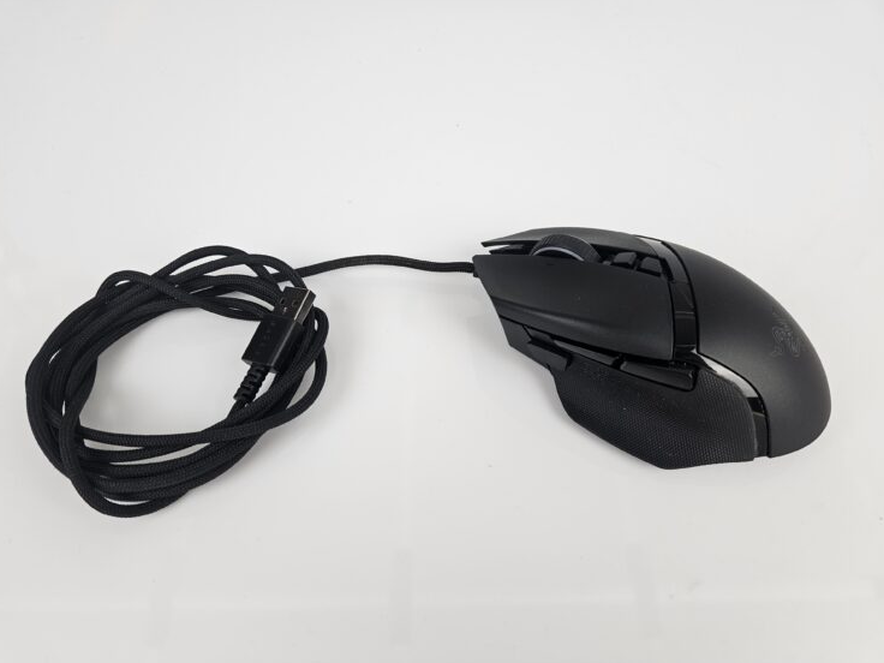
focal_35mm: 24
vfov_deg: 56.8
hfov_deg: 71.6
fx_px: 613
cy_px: 333
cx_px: 426
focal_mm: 5.4
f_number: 1.8
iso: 32
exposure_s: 1/100
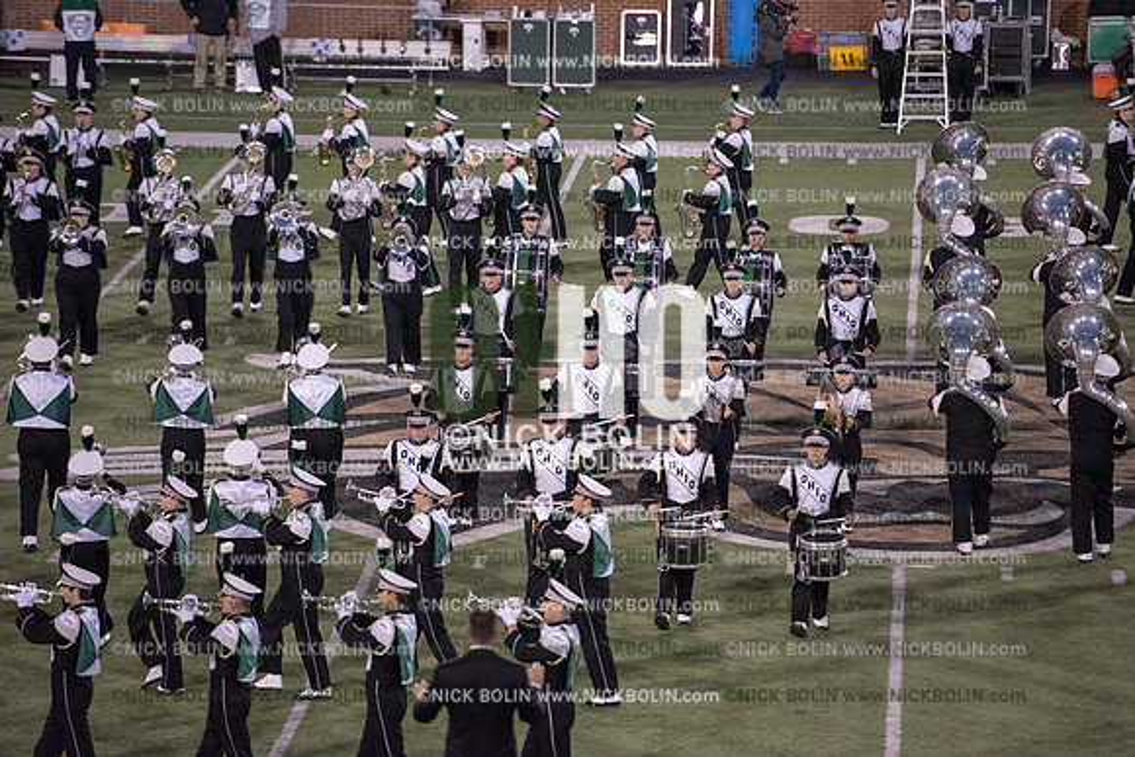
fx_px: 6307
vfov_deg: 6.9
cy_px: 378
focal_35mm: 200
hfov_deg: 10.3
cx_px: 568
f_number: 3.2
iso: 5000
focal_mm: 200
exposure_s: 1/1250
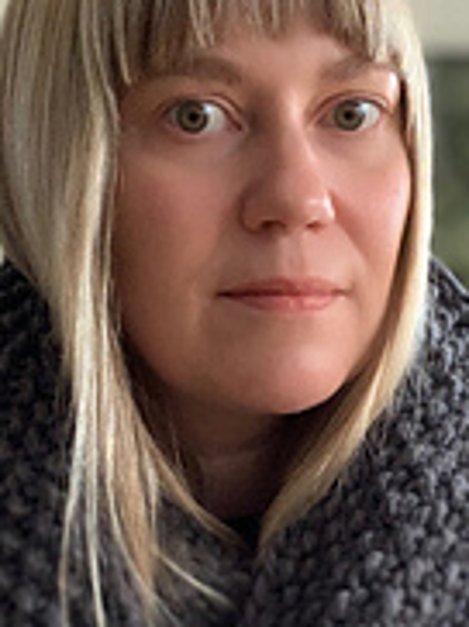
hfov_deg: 16.7
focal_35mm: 88
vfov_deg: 22.1
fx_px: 1593
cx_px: 257
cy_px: 475
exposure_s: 1/36
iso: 320
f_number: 2.2
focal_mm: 2.87
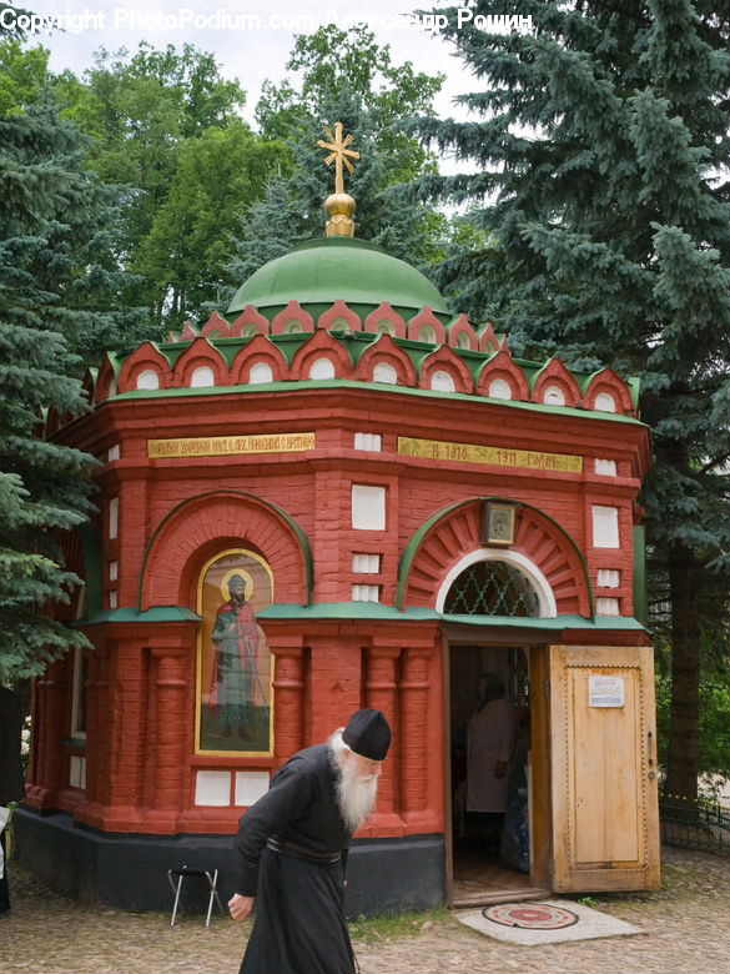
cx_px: 371
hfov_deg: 34.7
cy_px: 552
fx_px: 1168
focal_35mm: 42
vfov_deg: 45.1
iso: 320
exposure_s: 1/250
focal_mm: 25
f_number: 8
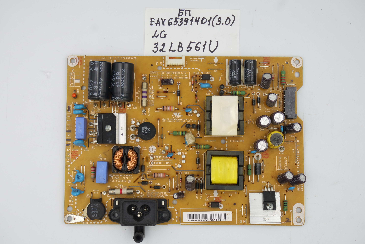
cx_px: 182
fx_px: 598
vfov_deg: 23.0
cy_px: 122
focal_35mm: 59
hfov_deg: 33.9
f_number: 5
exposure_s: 1/125
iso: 200
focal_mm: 22
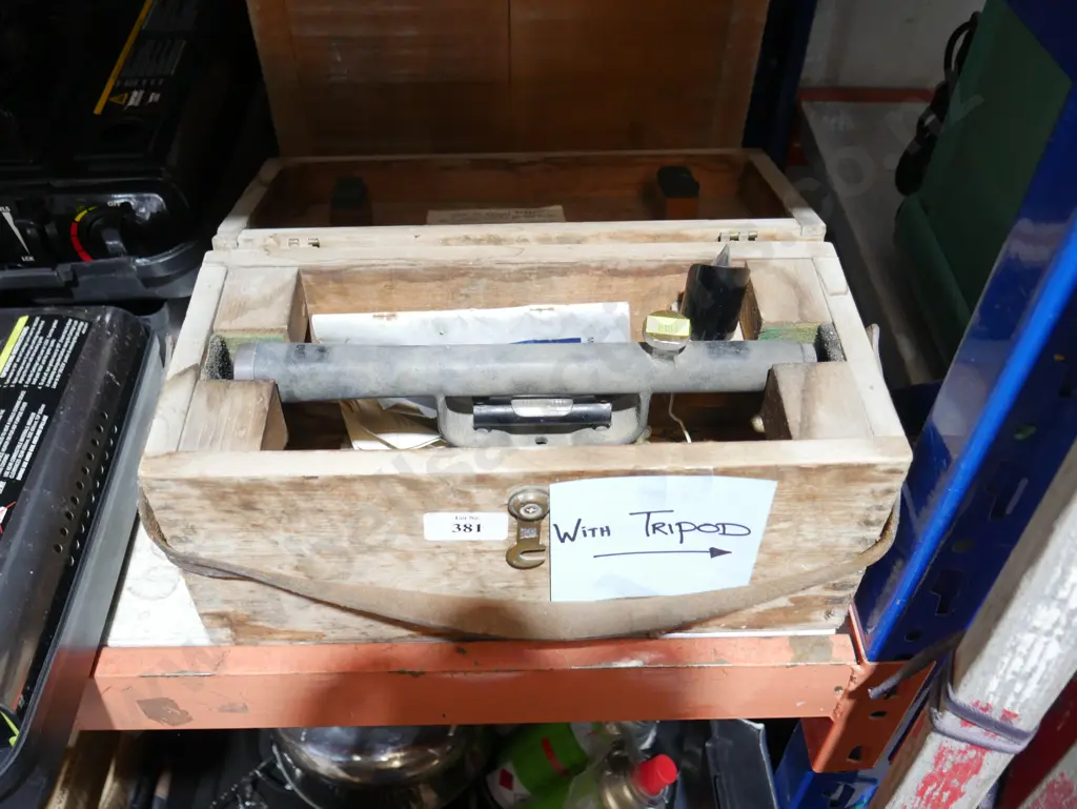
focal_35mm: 32
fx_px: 996
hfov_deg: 56.8
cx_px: 538
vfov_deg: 44.2
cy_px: 404
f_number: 3.6
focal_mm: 16
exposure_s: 1/60
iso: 1000
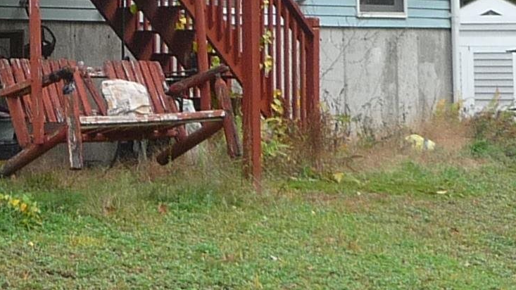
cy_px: -103
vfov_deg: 8.7
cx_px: -70
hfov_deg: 15.2
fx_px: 1874
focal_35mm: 137
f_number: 3.3
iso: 100
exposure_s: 1/200
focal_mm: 4.7
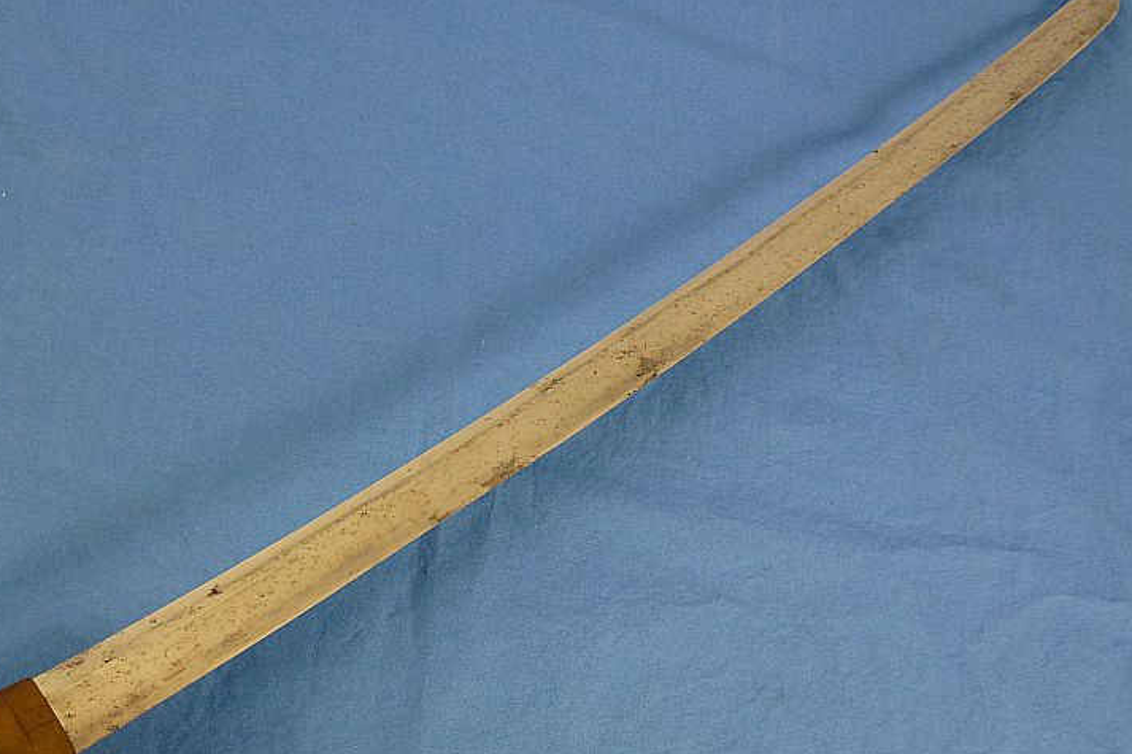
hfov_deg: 46.4
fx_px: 1320
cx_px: 535
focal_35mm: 42
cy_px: 422
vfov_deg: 31.8
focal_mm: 6.4
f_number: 3.7
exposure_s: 1/60
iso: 200
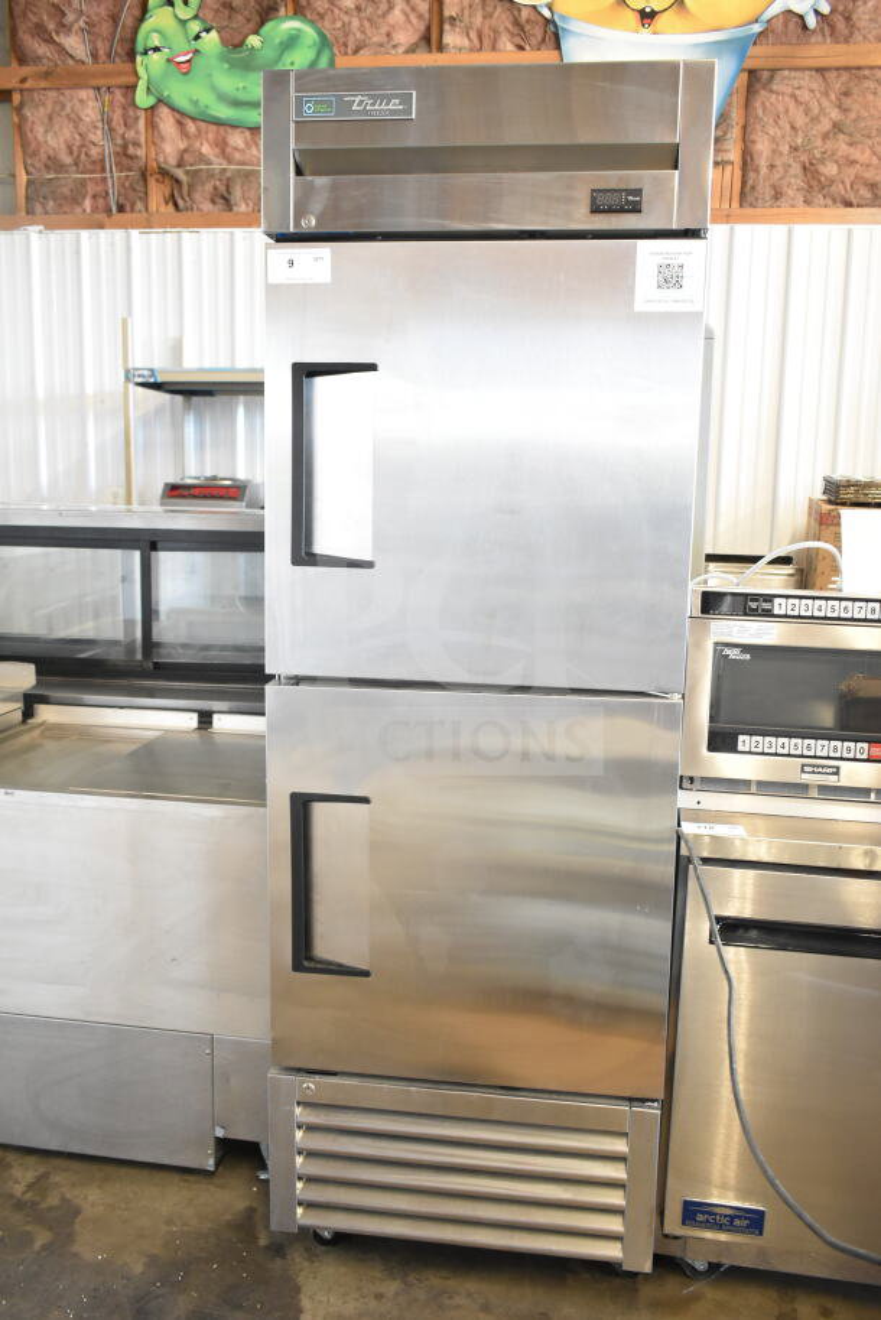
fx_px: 1100
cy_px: 660
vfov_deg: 61.9
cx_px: 440
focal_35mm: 30
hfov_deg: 43.6
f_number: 3.8
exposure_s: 1/30
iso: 1600
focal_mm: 20
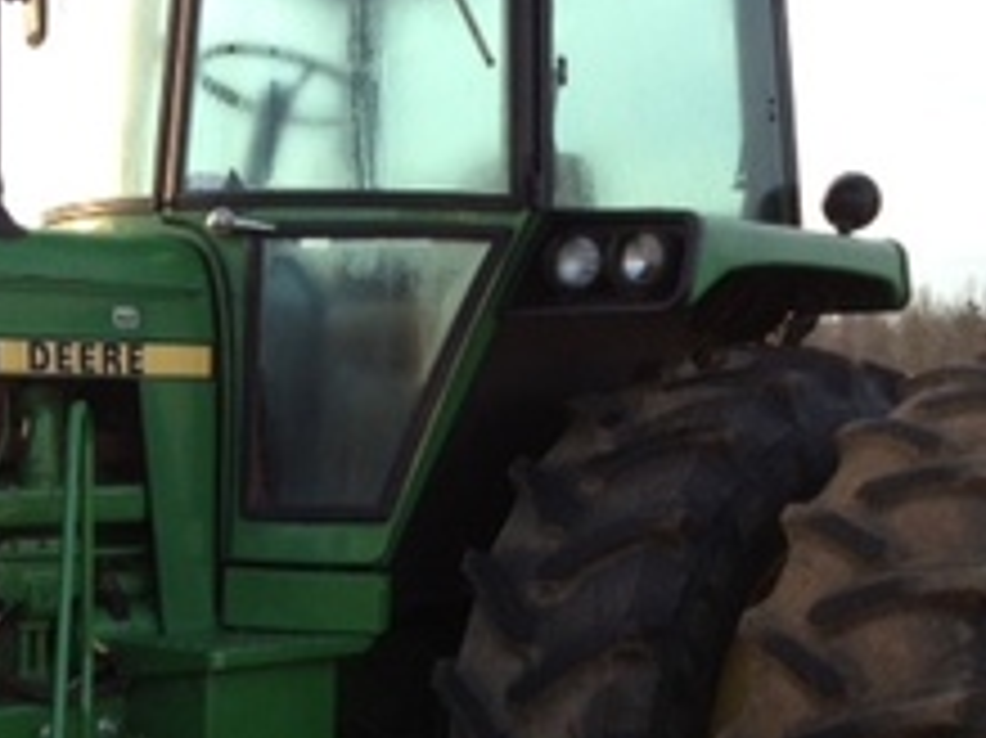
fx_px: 2477
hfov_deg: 22.1
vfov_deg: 16.8
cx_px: 131
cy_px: 608
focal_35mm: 87
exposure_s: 1/185
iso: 50
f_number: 2.4
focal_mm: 4.28
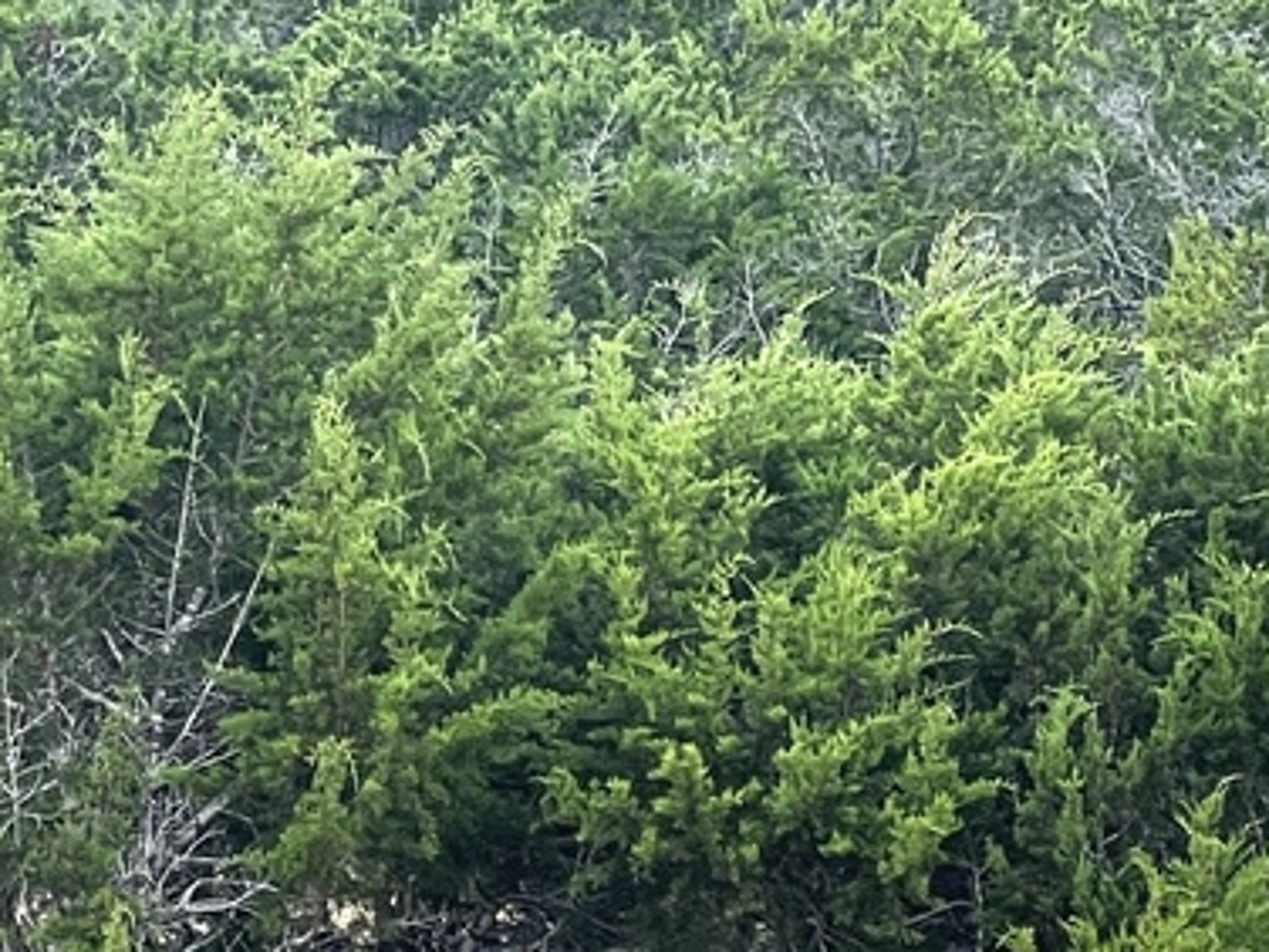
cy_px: 473
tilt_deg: -7.6
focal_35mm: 295
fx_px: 10815
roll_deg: -0.5
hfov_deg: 6.6
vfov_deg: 5.0
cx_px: -651
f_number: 2.8
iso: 32
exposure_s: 1/276
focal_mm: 9
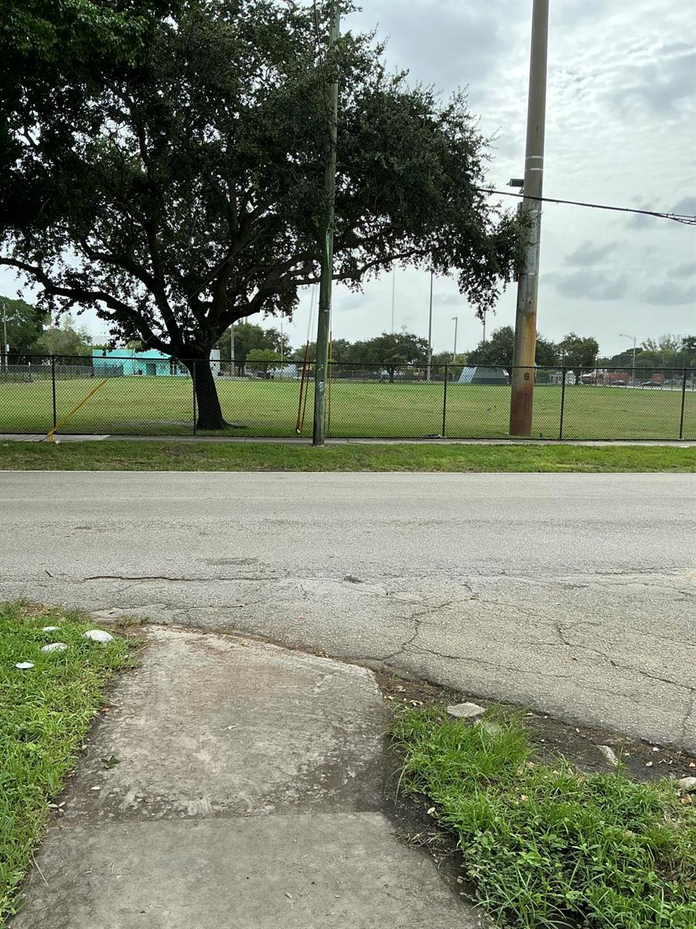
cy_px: 464
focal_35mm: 28
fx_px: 751
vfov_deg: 63.4
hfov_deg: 49.7
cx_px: 348
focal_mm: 3
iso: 25
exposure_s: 1/759
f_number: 1.8
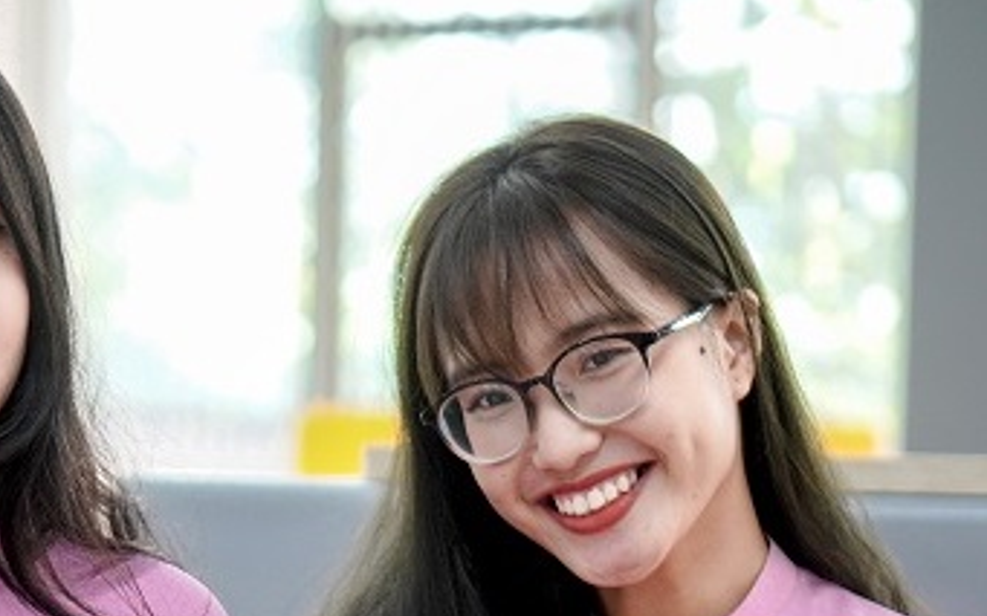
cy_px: 492
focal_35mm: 128
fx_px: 3442
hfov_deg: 16.3
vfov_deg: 10.2
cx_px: 274
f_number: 1.8
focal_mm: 50
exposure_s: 1/200
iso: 640
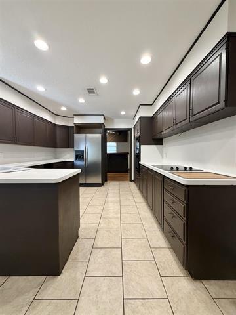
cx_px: 118
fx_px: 127
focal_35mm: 14
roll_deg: -0.5
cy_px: 158
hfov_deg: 85.7
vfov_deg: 102.1
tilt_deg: -1.6
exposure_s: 1/60
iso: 250
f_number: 2.2
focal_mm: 2.22
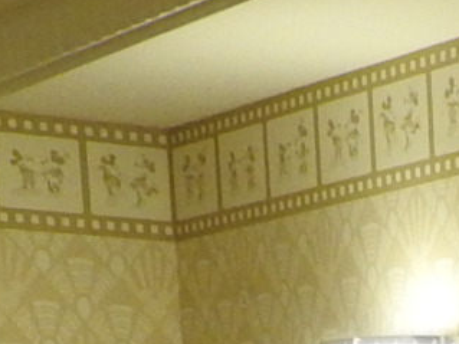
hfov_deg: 11.0
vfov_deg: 7.5
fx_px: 2267
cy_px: 1058
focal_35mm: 171
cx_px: 731
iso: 400
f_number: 3.3
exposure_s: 1/30
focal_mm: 4.3
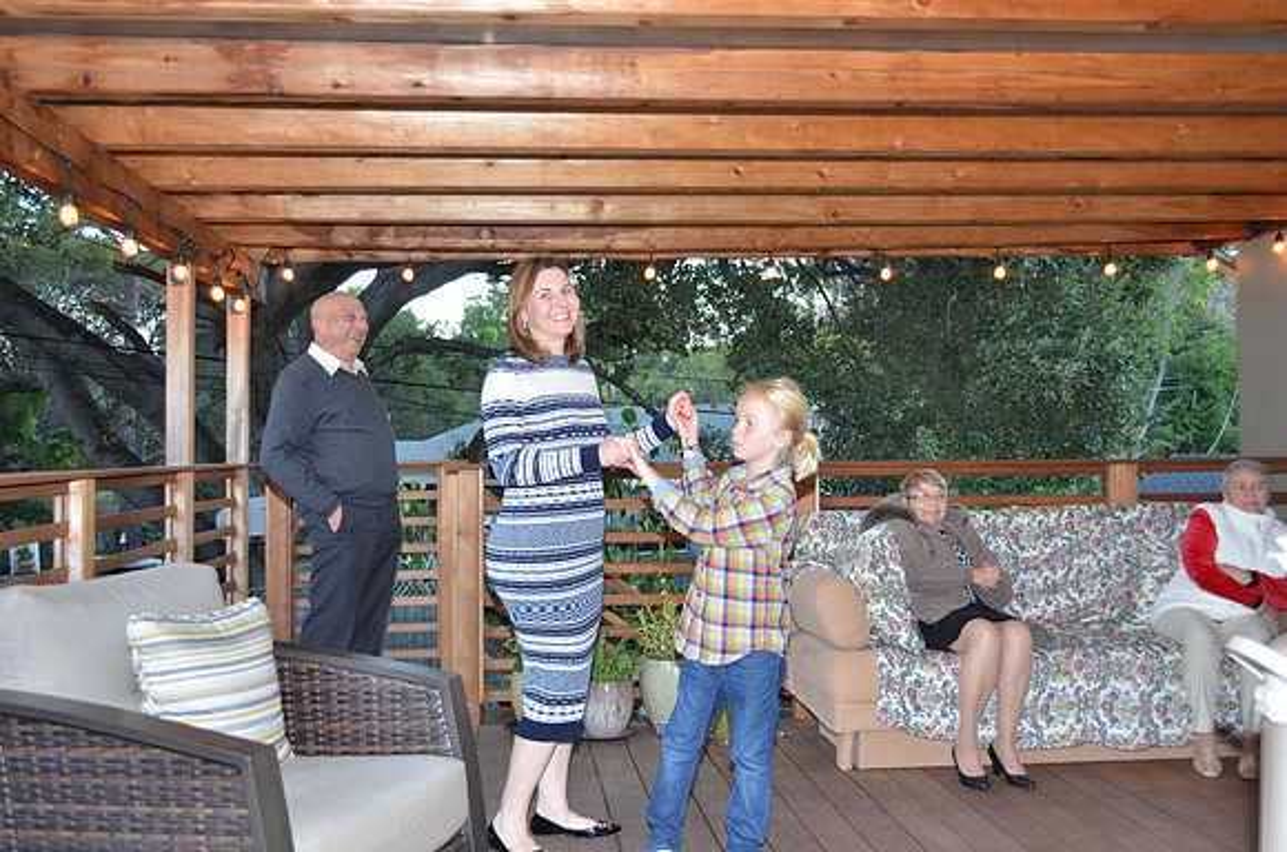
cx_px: 644
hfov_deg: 57.3
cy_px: 426
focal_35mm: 33
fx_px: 1177
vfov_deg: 39.8
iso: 800
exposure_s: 1/60
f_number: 4
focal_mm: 22
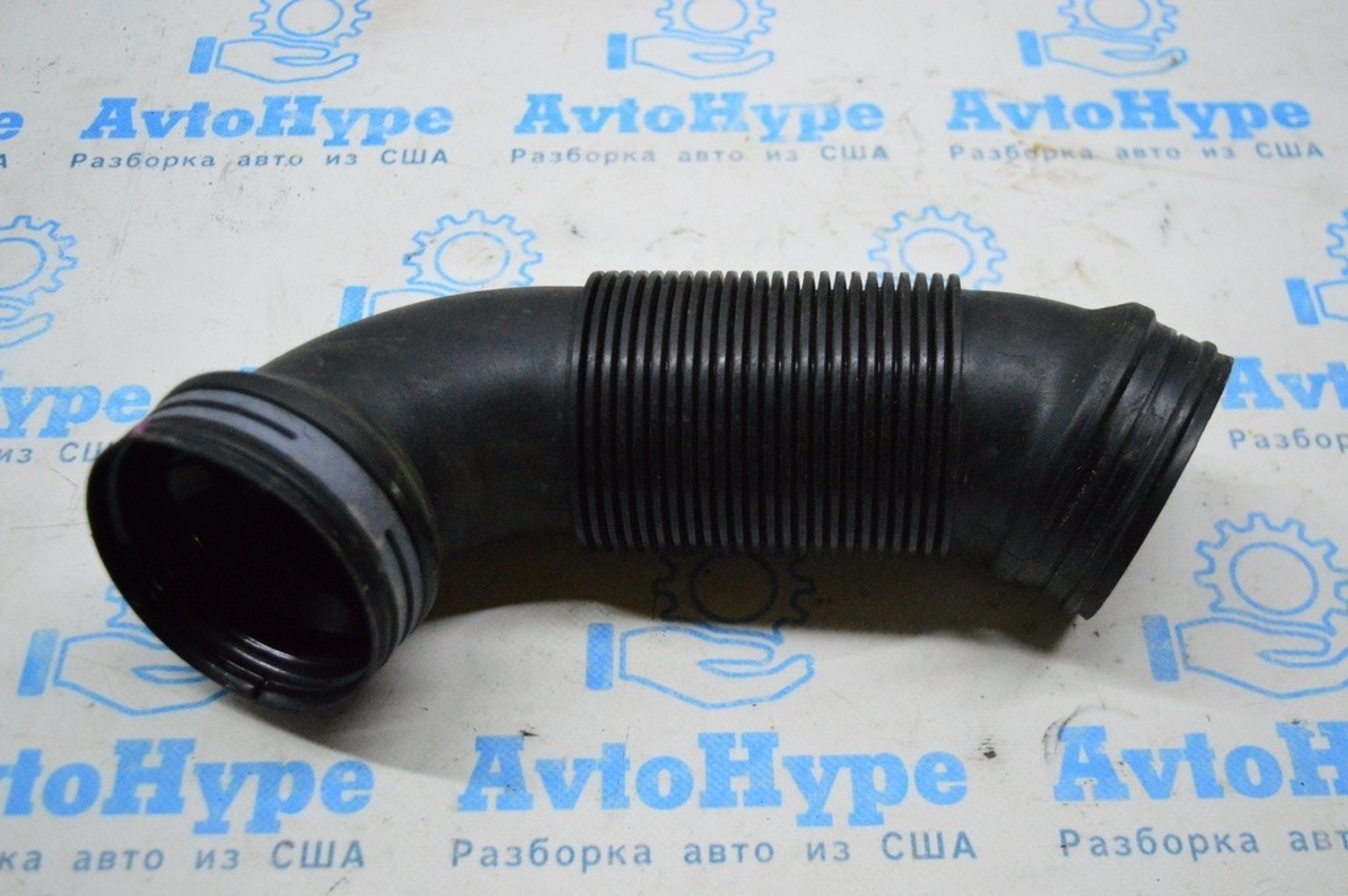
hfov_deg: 46.4
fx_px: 1571
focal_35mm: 42
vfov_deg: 31.8
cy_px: 448
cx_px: 674
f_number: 4.2
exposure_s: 1/800
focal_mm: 28
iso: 6400
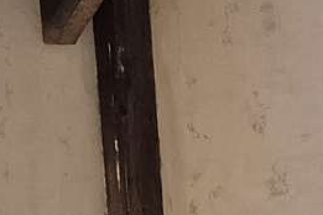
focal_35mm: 188
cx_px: 520
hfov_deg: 10.5
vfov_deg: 7.1
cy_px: 410
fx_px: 1687
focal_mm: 5.4
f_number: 1.8
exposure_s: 1/60
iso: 800
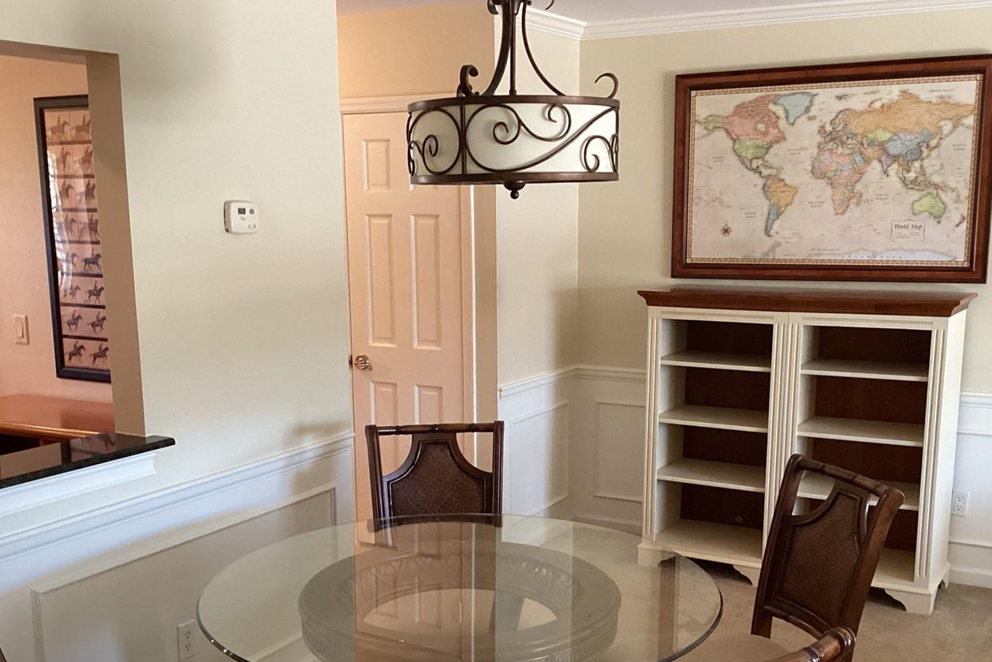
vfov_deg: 32.4
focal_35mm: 41
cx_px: 499
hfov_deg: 47.4
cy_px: 438
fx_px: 1130
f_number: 2.4
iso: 320
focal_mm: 3.3
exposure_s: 1/60
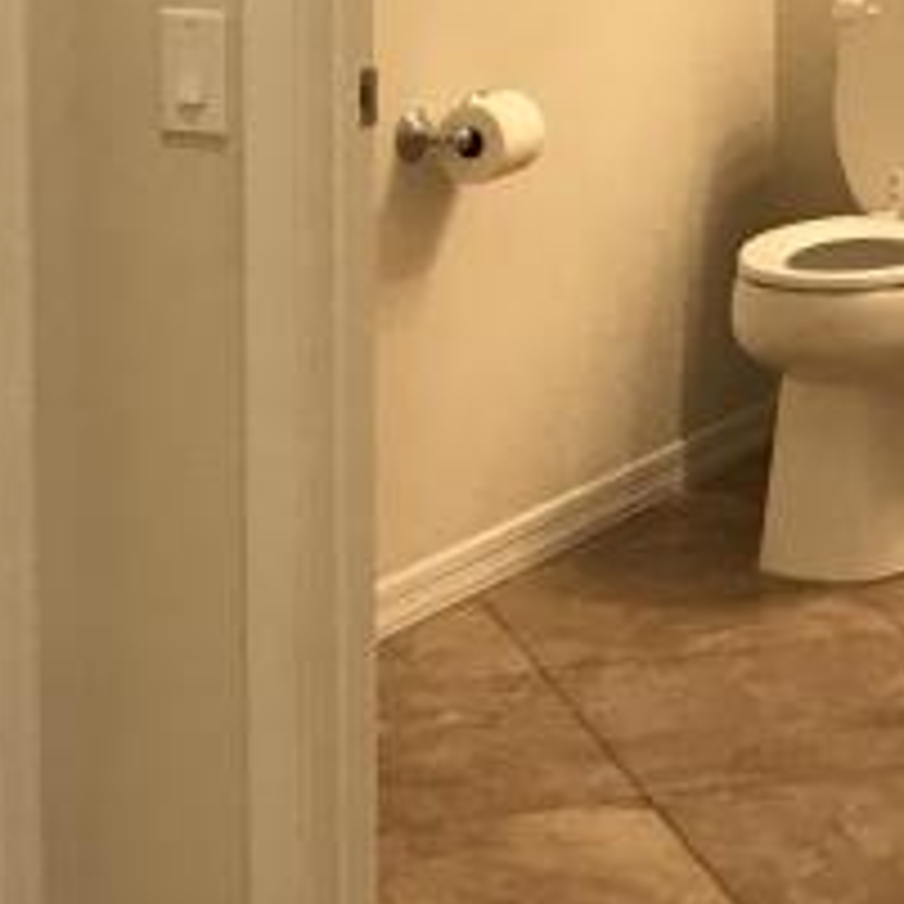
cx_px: 1012
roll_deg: +0.4
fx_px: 3723
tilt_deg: -3.1
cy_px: -166
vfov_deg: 13.5
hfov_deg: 13.5
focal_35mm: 126
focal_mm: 3.99
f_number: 1.8
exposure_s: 1/17
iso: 40
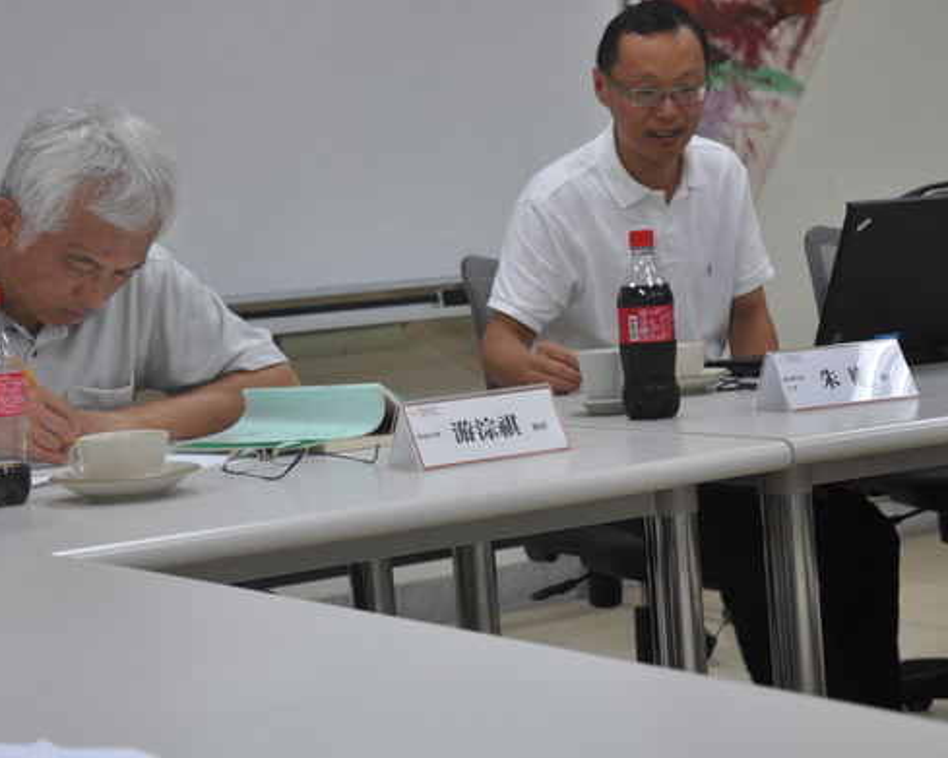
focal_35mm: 91
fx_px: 2543
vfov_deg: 16.9
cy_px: 340
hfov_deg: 21.1
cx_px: 483
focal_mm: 45
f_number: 5.6
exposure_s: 1/30
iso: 220
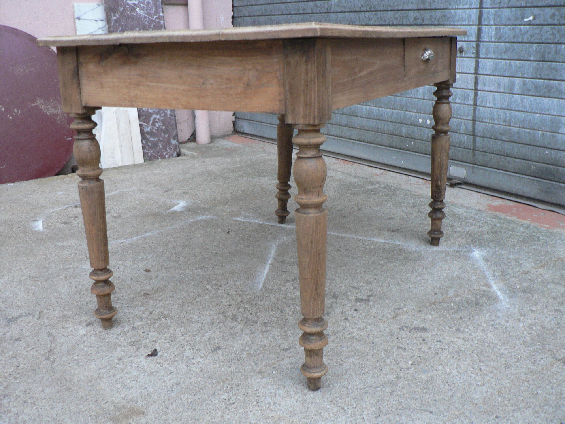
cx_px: 282
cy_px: 212
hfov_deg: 51.4
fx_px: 588
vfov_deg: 39.7
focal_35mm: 36
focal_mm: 6
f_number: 2.8
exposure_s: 1/30
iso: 200
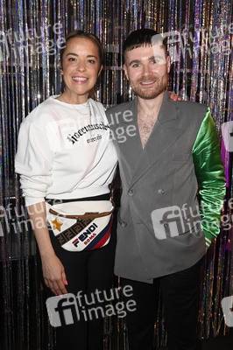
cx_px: 116
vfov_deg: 55.8
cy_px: 175
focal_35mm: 34
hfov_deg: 38.8
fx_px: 331
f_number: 5.6
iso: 2000
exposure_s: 1/60
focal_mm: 34
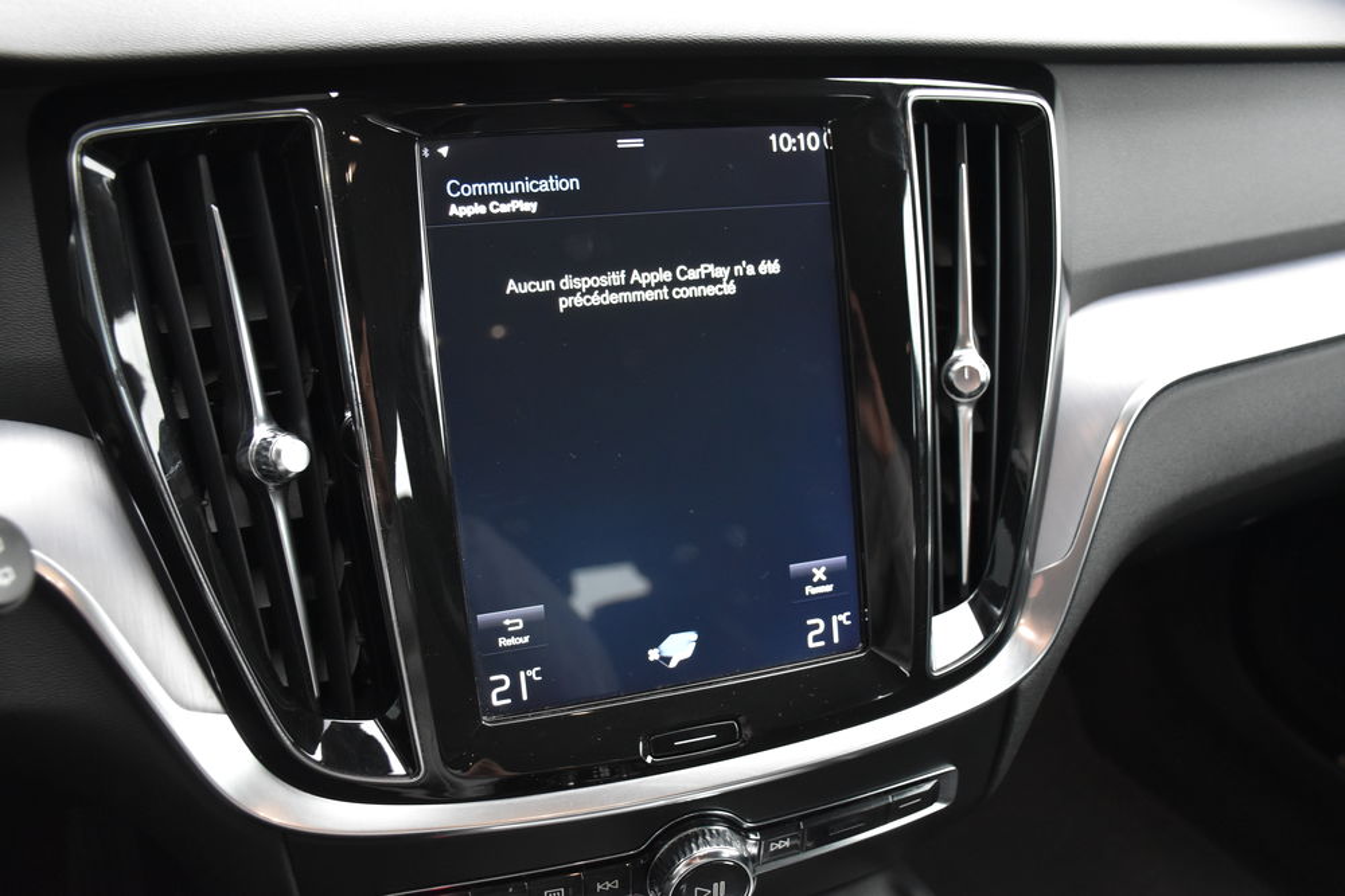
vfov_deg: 40.0
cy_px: 448
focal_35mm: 33
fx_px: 1233
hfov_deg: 57.2
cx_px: 672
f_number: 3.5
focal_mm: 22
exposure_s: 1/60
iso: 1800
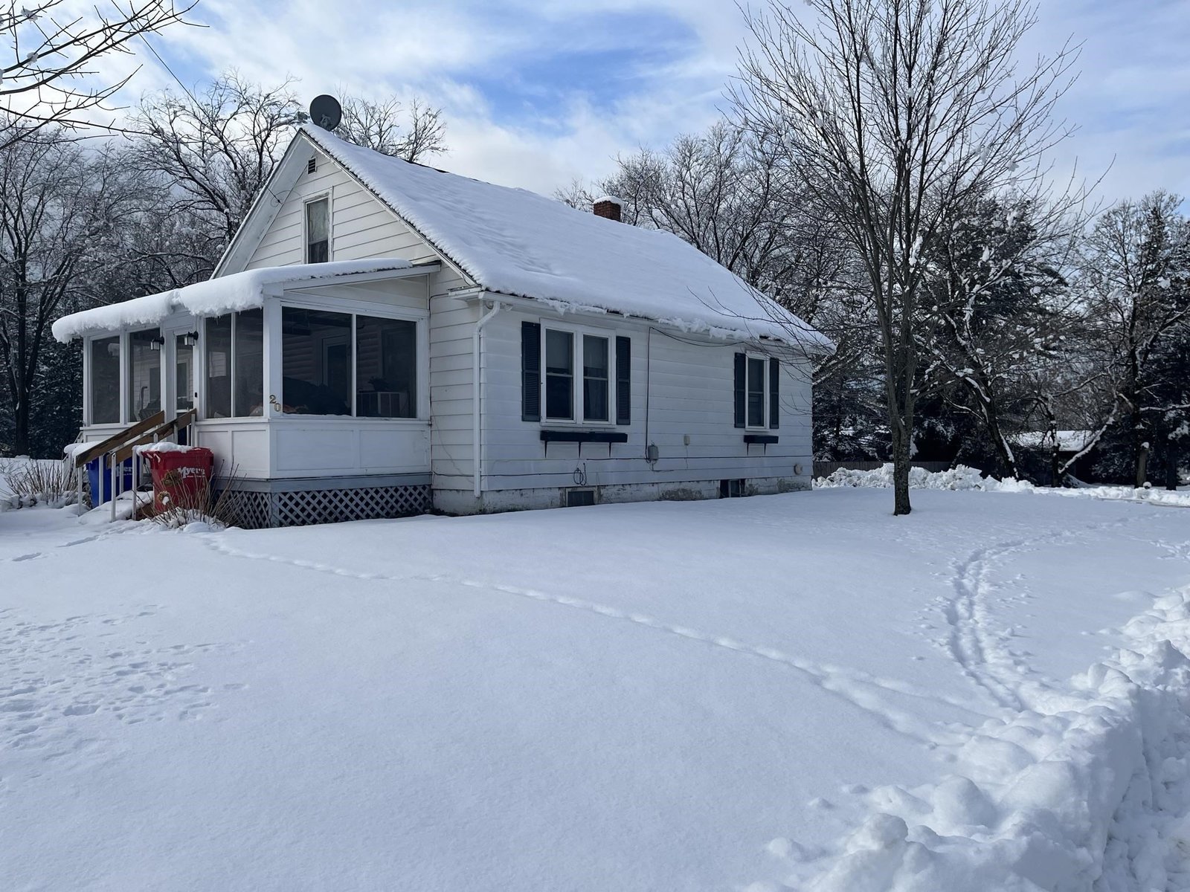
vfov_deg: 53.1
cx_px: 595
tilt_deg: +0.7
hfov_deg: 67.3
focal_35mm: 26
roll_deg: +0.0
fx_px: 894
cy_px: 446
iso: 50
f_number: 1.6
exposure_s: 1/4149
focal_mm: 5.1
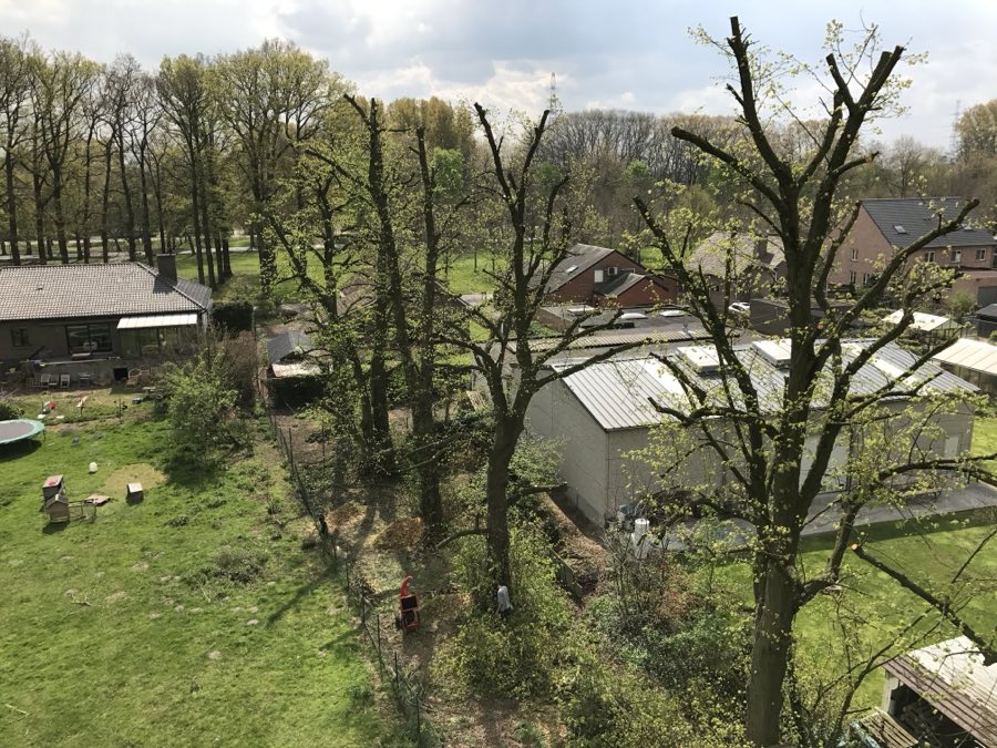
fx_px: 806
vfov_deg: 49.7
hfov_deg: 63.4
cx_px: 498
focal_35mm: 28
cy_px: 374
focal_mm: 3.99
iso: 20
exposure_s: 1/1916
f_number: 1.8
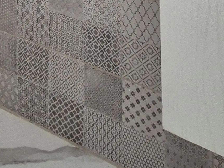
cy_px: -221
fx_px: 395
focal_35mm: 61
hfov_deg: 31.4
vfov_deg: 15.3
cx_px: 70
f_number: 2.2
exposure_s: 1/60
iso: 160
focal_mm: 2.2
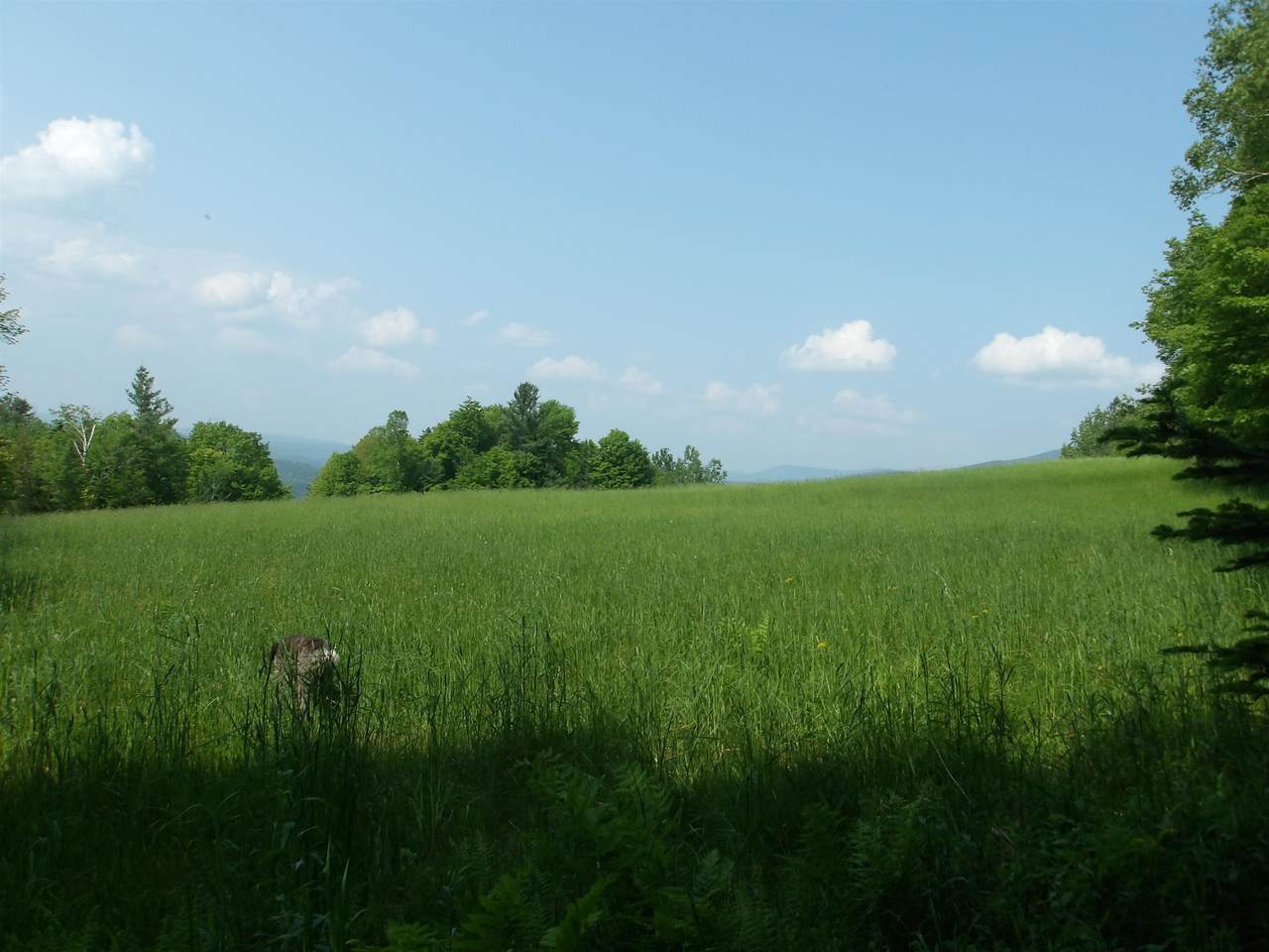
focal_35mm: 27
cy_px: 476
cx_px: 634
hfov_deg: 65.3
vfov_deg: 51.4
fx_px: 990
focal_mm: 4.9
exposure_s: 1/121
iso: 100
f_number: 10.4
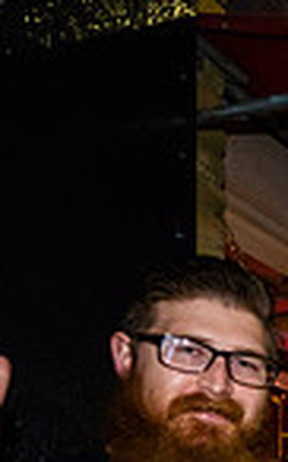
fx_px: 818
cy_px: 553
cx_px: 630
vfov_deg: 27.7
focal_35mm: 65
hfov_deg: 14.9
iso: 1250
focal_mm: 14
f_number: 2.8
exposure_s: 1/50
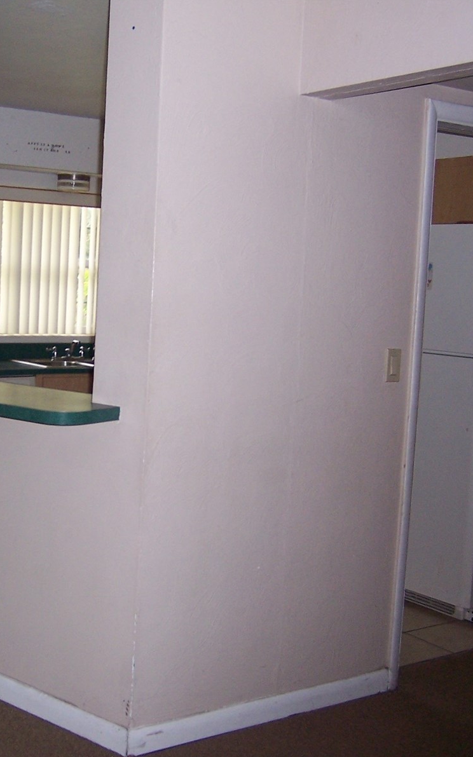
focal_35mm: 47
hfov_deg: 26.7
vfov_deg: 42.7
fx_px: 970
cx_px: 69
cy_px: 379
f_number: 2.8
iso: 140
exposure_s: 1/60
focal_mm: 5.5
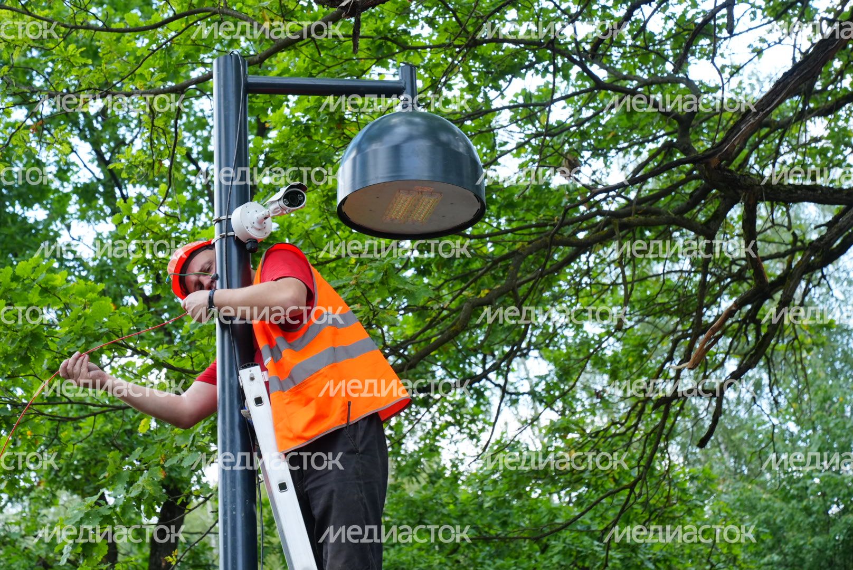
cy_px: 285
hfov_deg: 28.8
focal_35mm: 70
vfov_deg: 19.5
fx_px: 1660
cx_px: 426
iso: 1600
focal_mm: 70
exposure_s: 1/800
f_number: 6.3
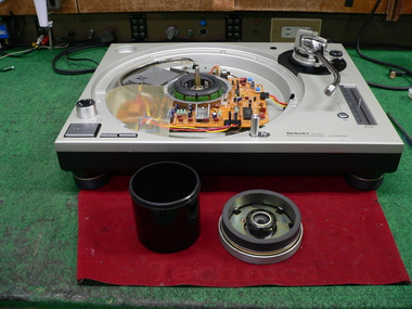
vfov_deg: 39.7
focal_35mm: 36
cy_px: 154
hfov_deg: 51.4
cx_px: 206
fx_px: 428
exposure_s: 1/20
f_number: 2.8
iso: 200
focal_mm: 6
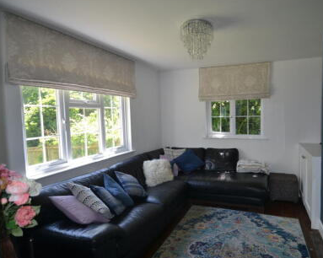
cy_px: 128
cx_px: 196
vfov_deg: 65.5
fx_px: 201
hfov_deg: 76.7
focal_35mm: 21
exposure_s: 1/125
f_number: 4
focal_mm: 12
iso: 280
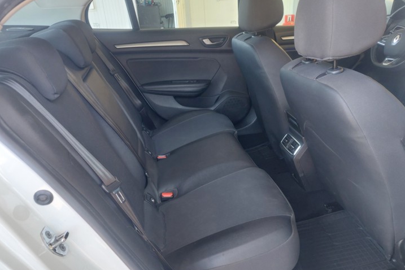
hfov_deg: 63.6
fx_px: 326
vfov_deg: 44.7
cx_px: 189
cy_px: 165
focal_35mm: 29
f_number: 1.8
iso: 125
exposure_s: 1/60
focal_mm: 5.23
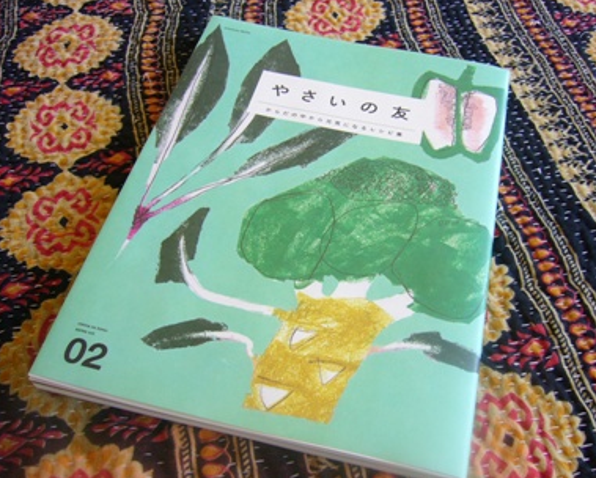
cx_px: 309
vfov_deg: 40.2
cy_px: 239
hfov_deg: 49.0
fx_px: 653
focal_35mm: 37
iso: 80
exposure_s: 1/50
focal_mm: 5.8
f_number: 2.8
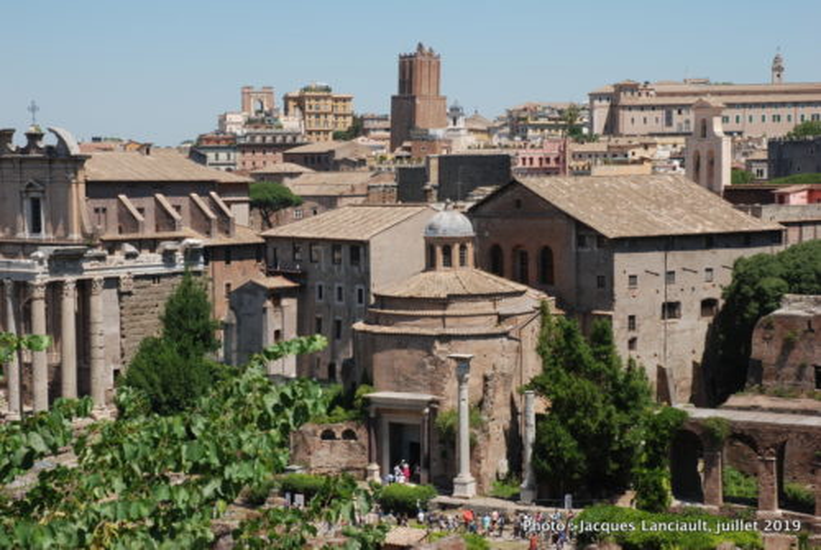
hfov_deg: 28.0
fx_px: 1644
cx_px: 410
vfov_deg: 19.0
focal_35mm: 72
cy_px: 275
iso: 100
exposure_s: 1/60
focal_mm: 48
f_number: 16
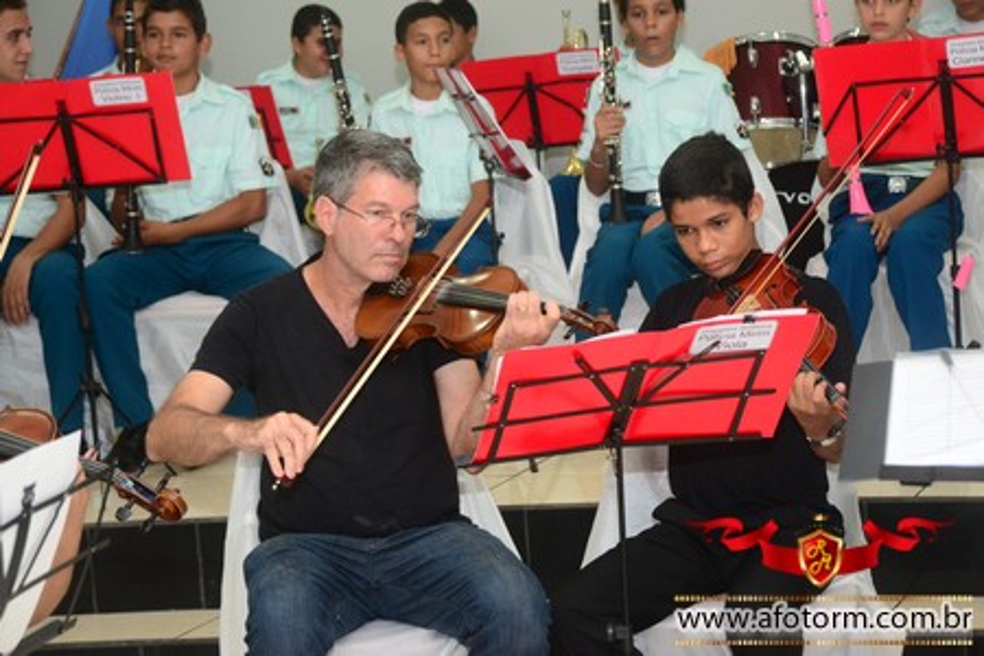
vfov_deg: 14.7
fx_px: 2542
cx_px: 492
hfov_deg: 21.9
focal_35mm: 93
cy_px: 328
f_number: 5
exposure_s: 1/80
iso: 1600
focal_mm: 62
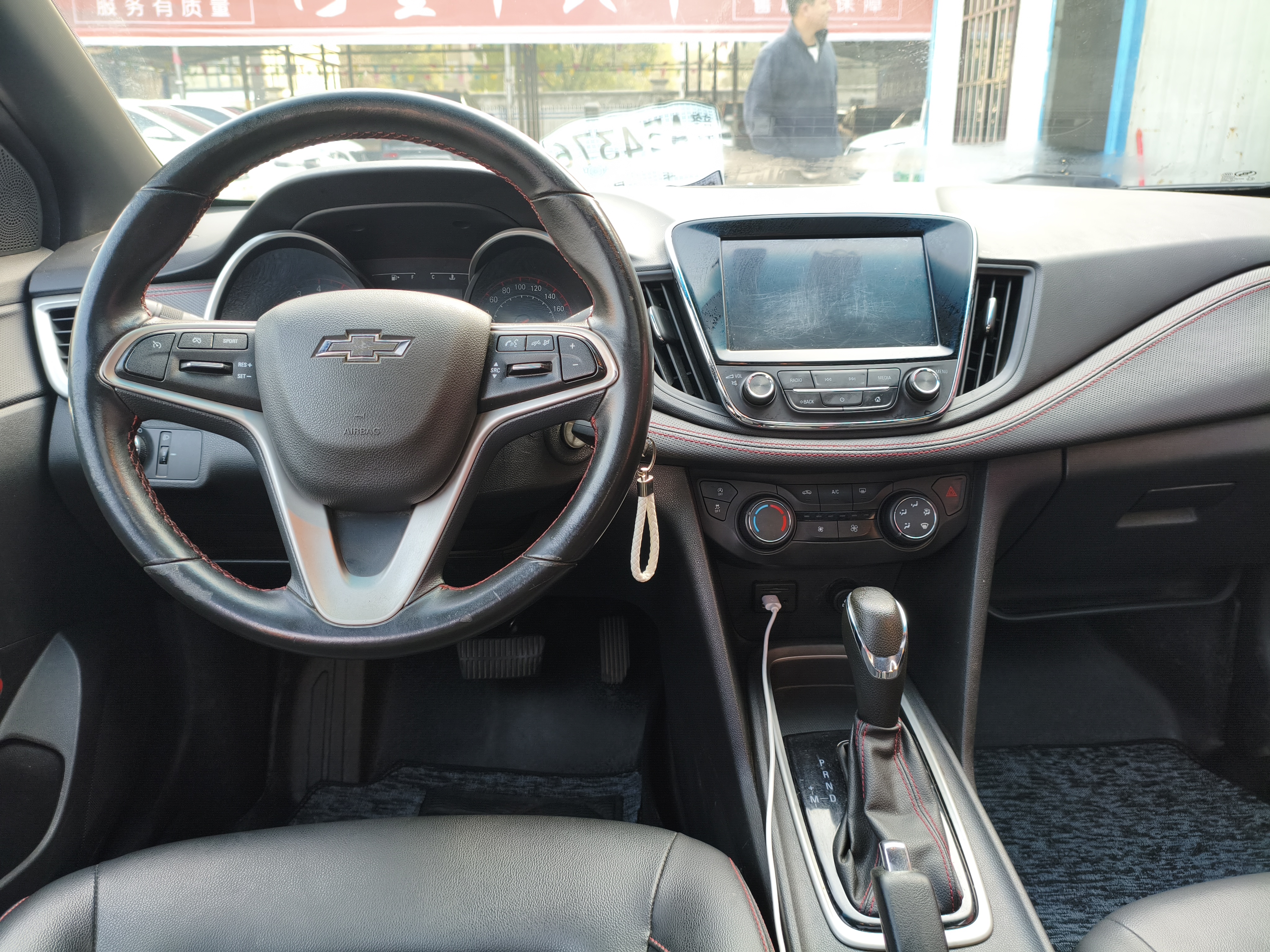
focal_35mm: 26
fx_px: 954
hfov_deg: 67.3
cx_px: 635
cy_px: 476
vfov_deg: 53.1
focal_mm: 4.94
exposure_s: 1/99.8
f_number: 1.5
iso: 80
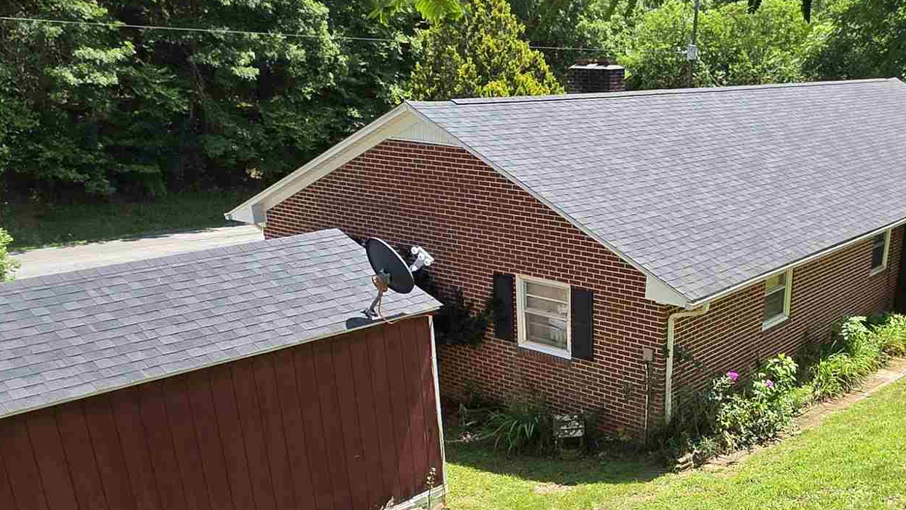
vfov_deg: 32.4
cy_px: 438
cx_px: 622
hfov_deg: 55.2
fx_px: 841
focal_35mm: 35
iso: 40
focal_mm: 2.2
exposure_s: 1/892
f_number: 1.9
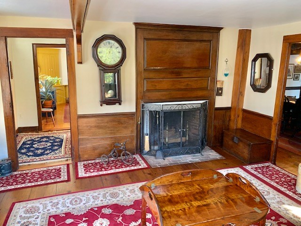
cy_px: 113
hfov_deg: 67.3
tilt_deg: -10.4
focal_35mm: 26
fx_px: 226
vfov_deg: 53.1
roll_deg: -0.4
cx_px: 150
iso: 200
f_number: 1.8
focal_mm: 4.25
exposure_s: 1/60
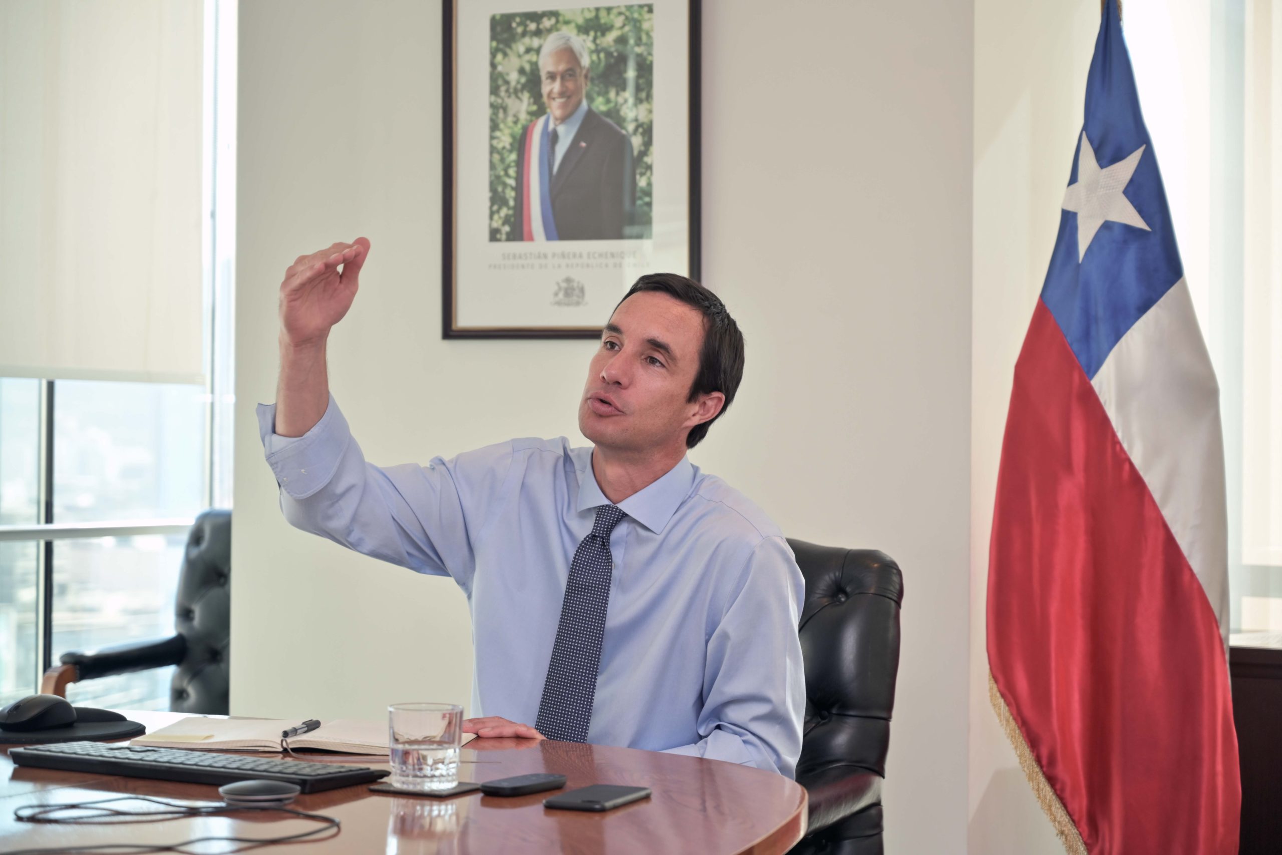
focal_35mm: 70
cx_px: 641
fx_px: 2493
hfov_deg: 28.8
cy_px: 428
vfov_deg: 19.5
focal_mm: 70
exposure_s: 1/125
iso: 320
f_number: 4
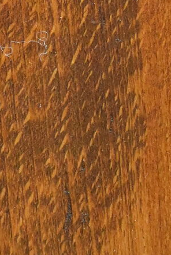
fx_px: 2651
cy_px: -146
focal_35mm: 373
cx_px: 163
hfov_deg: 3.7
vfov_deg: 5.5
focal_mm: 55
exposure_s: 1/80
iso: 3200
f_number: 5.6
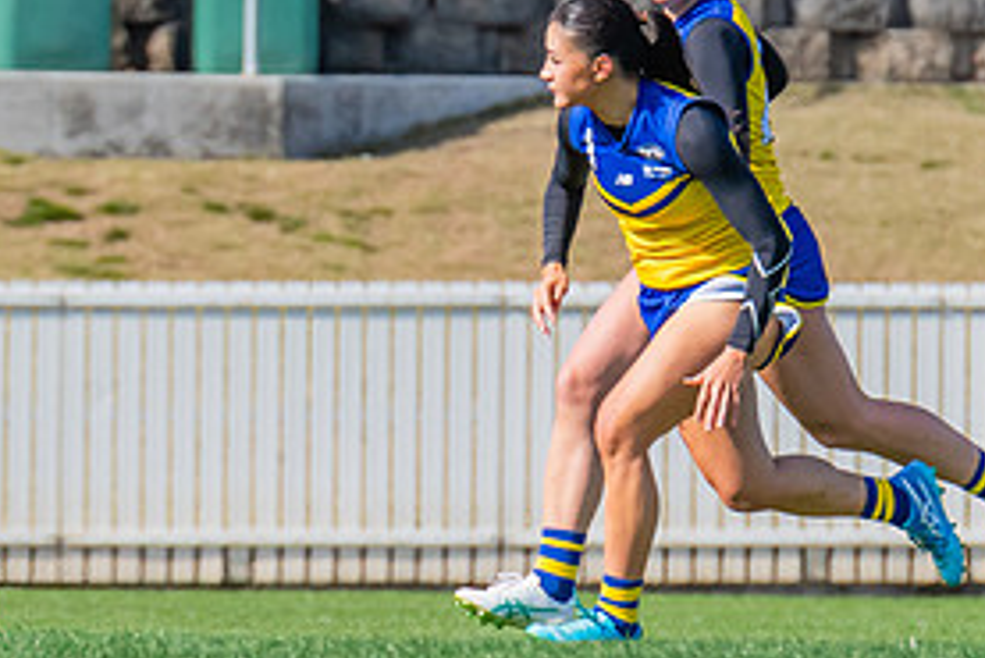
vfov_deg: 0.9
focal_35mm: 1504
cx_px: -310
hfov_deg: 1.4
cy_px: 251
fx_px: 41171
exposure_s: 1/1250
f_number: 9
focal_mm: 420
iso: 800
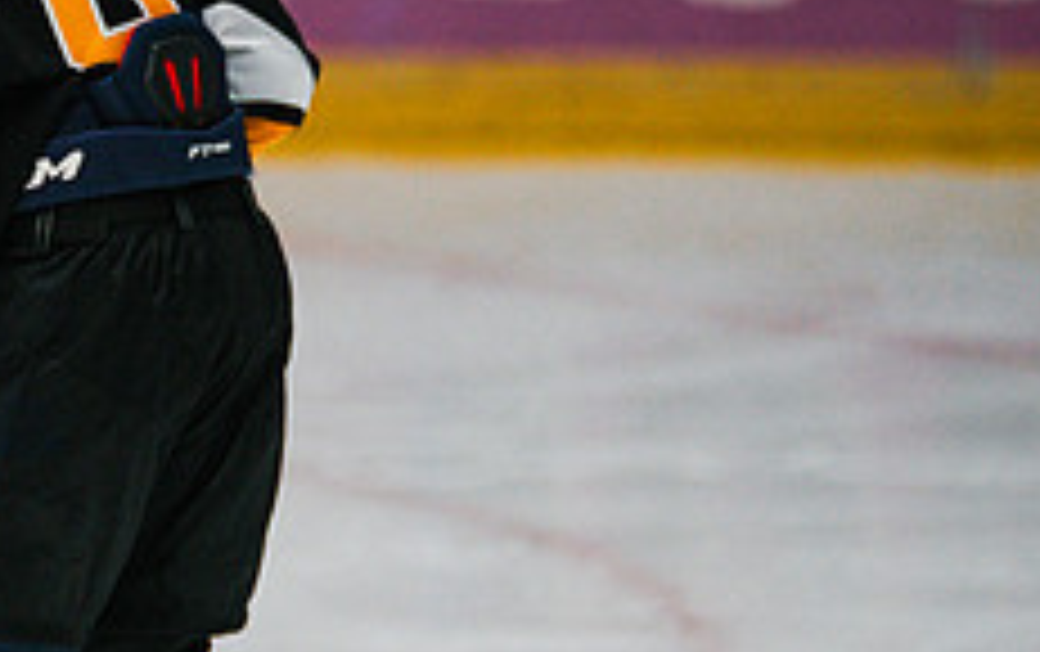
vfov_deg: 2.2
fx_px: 16970
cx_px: -126
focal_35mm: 598
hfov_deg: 3.5
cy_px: 384
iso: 3200
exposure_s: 1/1600
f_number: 3.2
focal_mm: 234
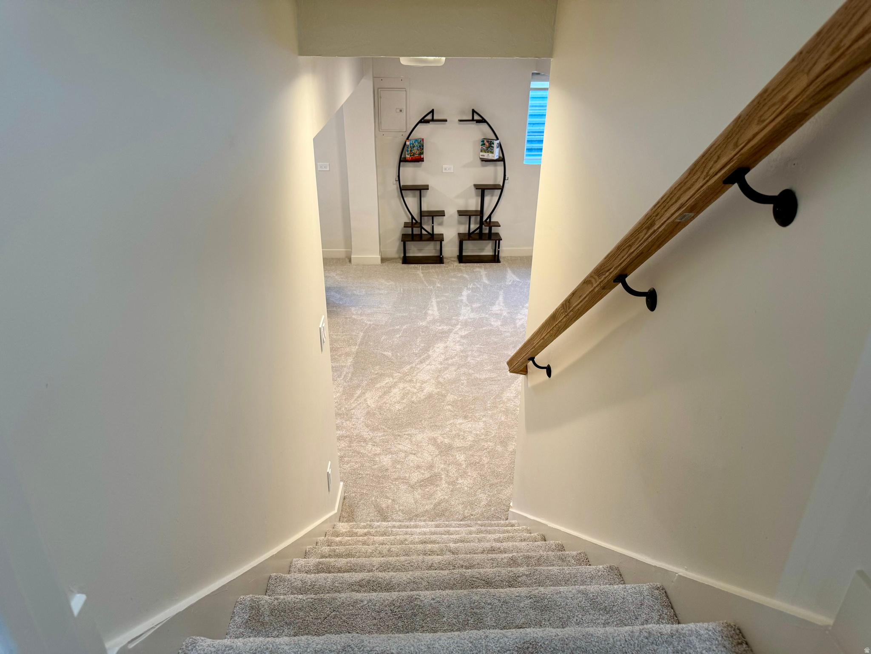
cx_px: 436
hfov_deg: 71.6
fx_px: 604
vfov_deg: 56.8
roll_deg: -0.8
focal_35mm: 24
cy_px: 327
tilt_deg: -26.8
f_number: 1.78
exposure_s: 1/60
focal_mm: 6.76
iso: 125
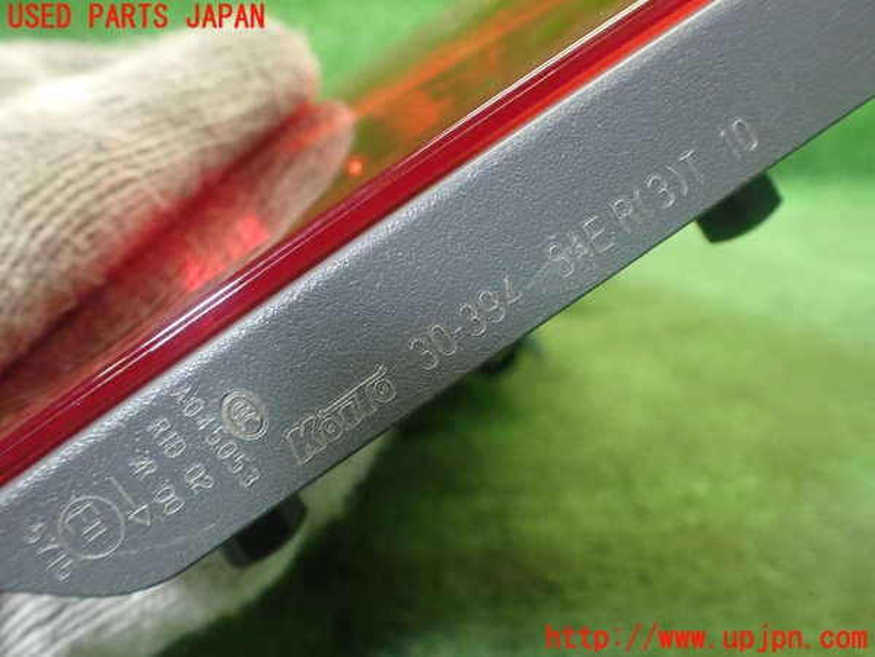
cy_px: 328
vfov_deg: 46.8
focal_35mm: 30
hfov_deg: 60.0
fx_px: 758
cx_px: 438
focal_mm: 5.4
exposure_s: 1/80
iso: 800
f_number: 2.3
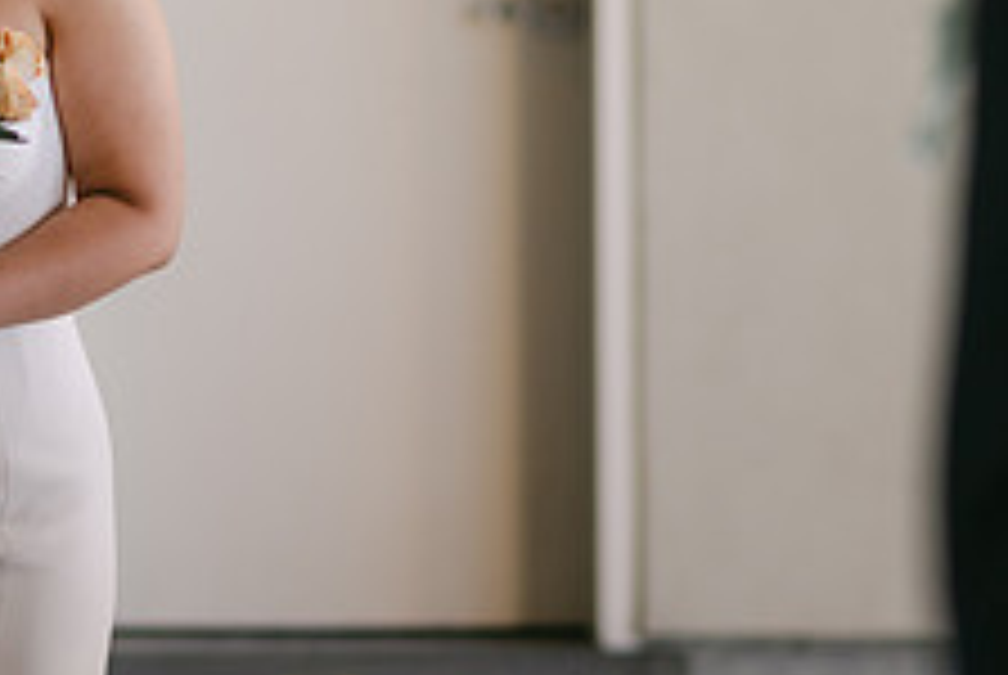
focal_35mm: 220
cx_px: 356
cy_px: 70
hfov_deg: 9.3
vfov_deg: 6.3
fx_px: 6168
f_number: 1.8
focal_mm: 85
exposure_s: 1/250
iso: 140
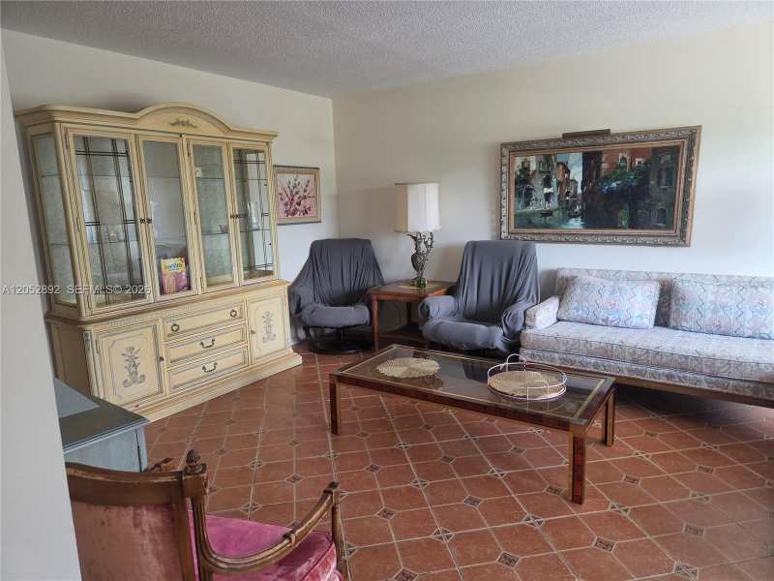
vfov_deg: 58.9
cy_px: 290
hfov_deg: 73.9
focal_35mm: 23
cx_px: 387
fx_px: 514
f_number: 1.8
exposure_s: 1/120
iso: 250
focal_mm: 5.4
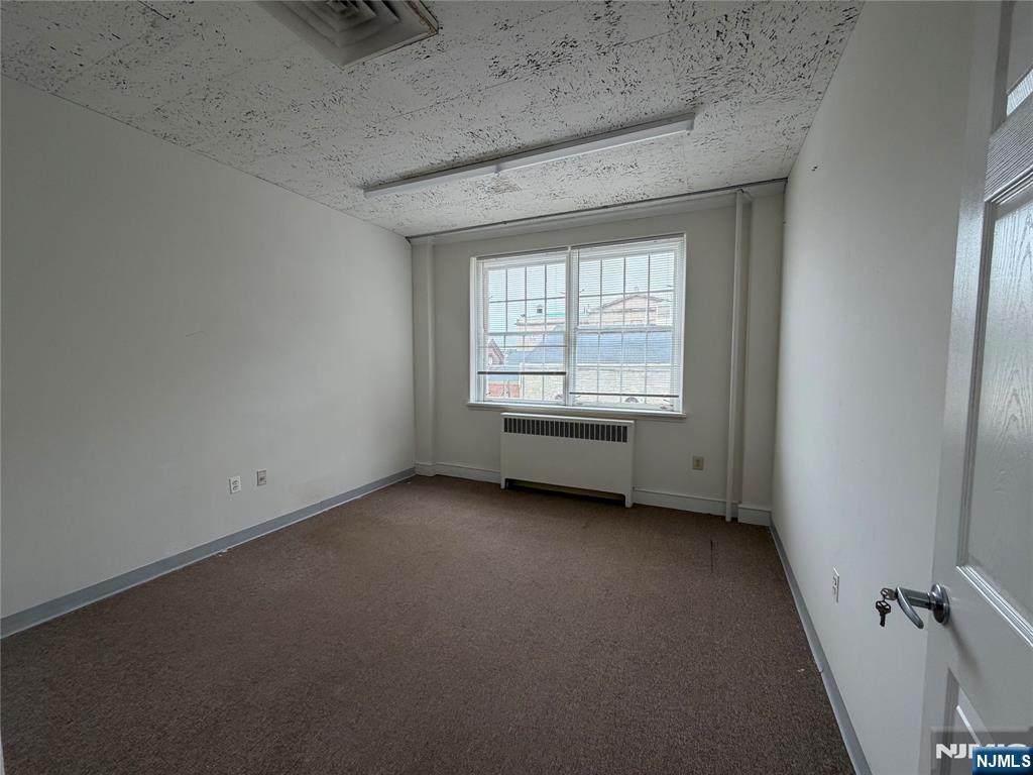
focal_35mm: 14
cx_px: 516
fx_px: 418
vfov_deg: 85.7
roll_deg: +0.7
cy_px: 388
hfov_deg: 102.1
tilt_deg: -4.0
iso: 100
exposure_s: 1/120
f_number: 2.2
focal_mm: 2.22
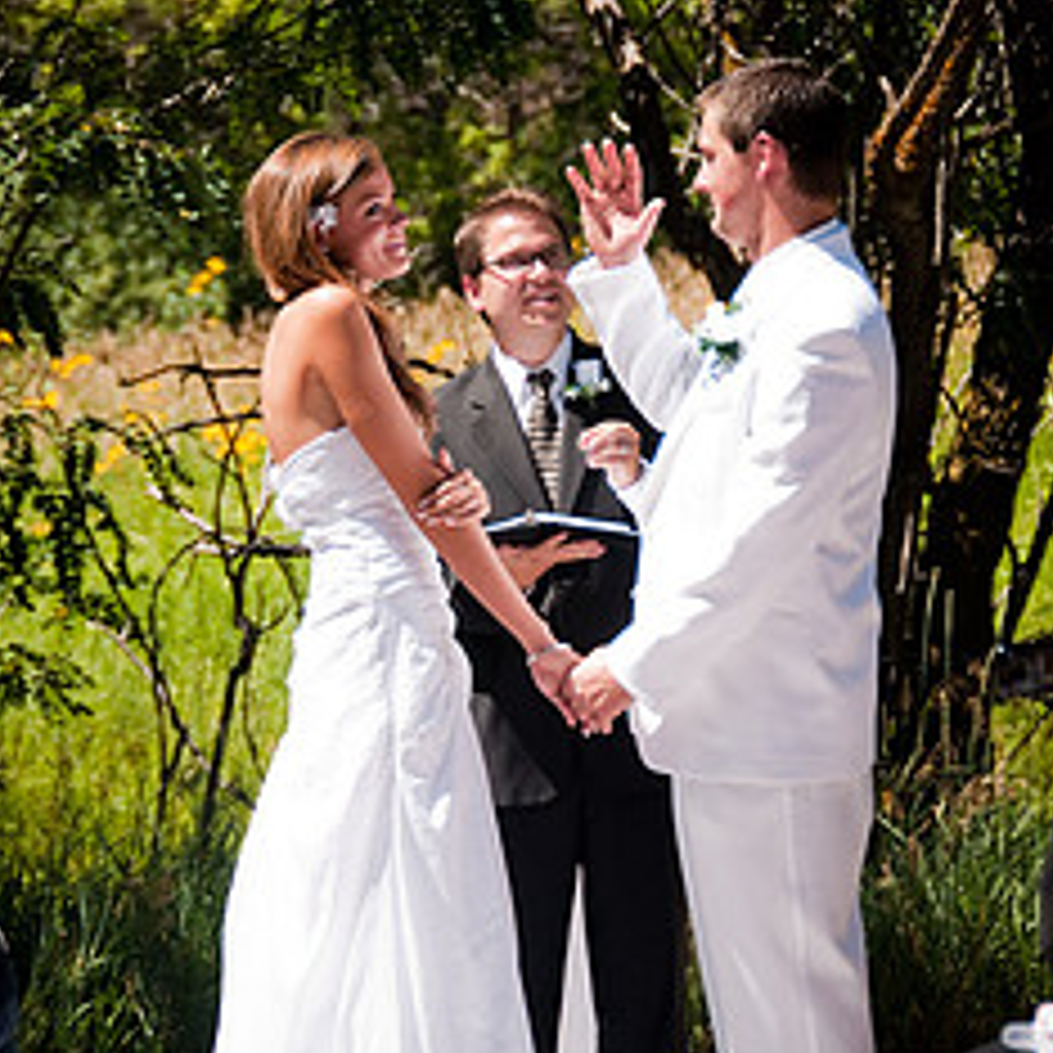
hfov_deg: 8.0
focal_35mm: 220
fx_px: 7571
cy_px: 468
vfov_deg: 8.0
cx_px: 475
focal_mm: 90
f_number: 5.3
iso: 500
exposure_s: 1/500
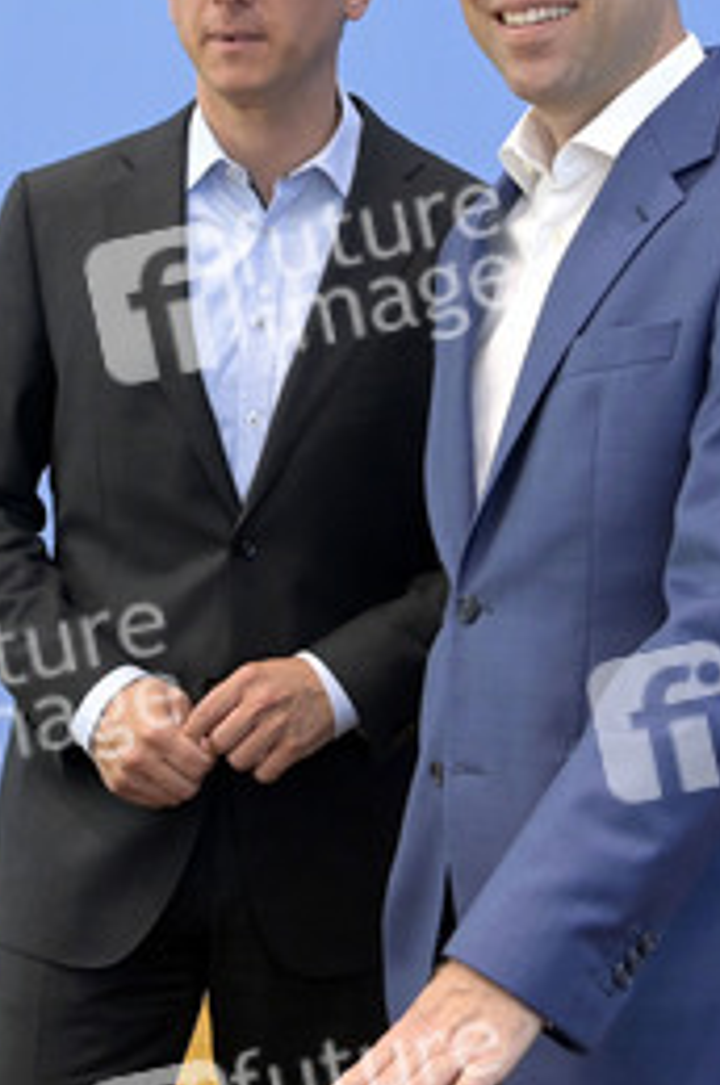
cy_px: 494
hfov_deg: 25.0
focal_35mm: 54
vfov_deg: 36.9
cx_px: 423
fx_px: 1624
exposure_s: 1/400
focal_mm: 35
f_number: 5.6
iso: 4000
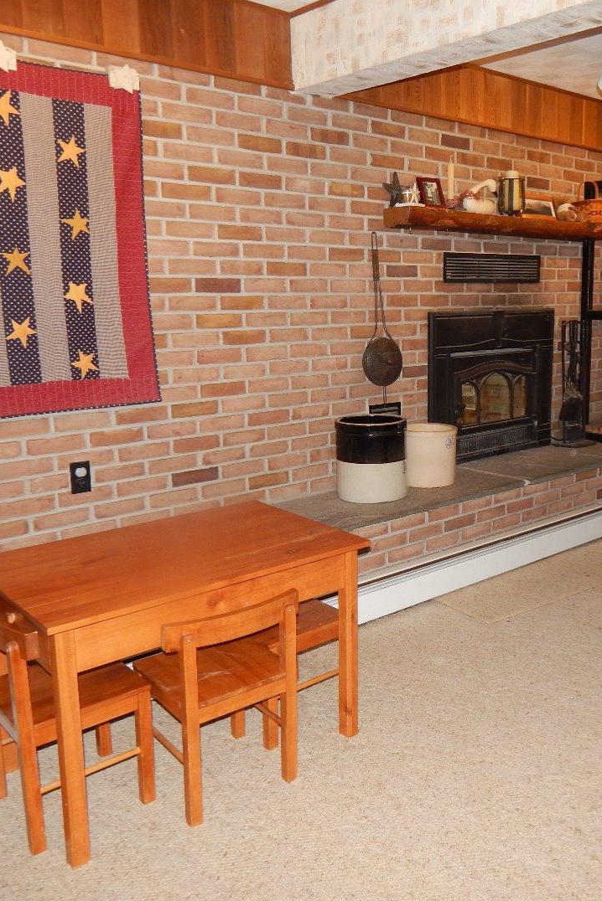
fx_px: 802
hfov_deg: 40.5
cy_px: 450
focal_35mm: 32
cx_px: 414
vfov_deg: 58.7
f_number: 3
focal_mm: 4
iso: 220
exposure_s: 1/30
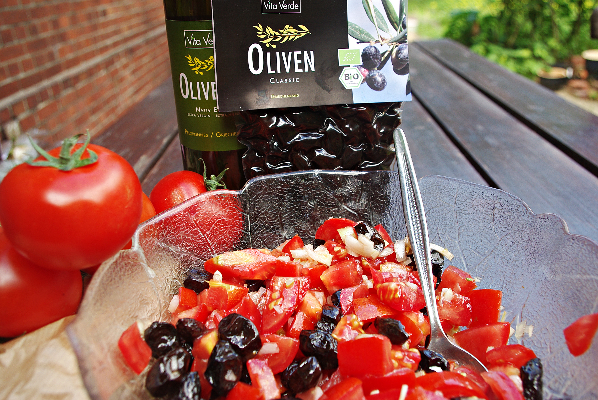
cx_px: 299
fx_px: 516
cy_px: 200
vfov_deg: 42.4
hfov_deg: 60.2
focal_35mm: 31
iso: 100
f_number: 4.5
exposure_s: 1/45
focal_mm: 21.25
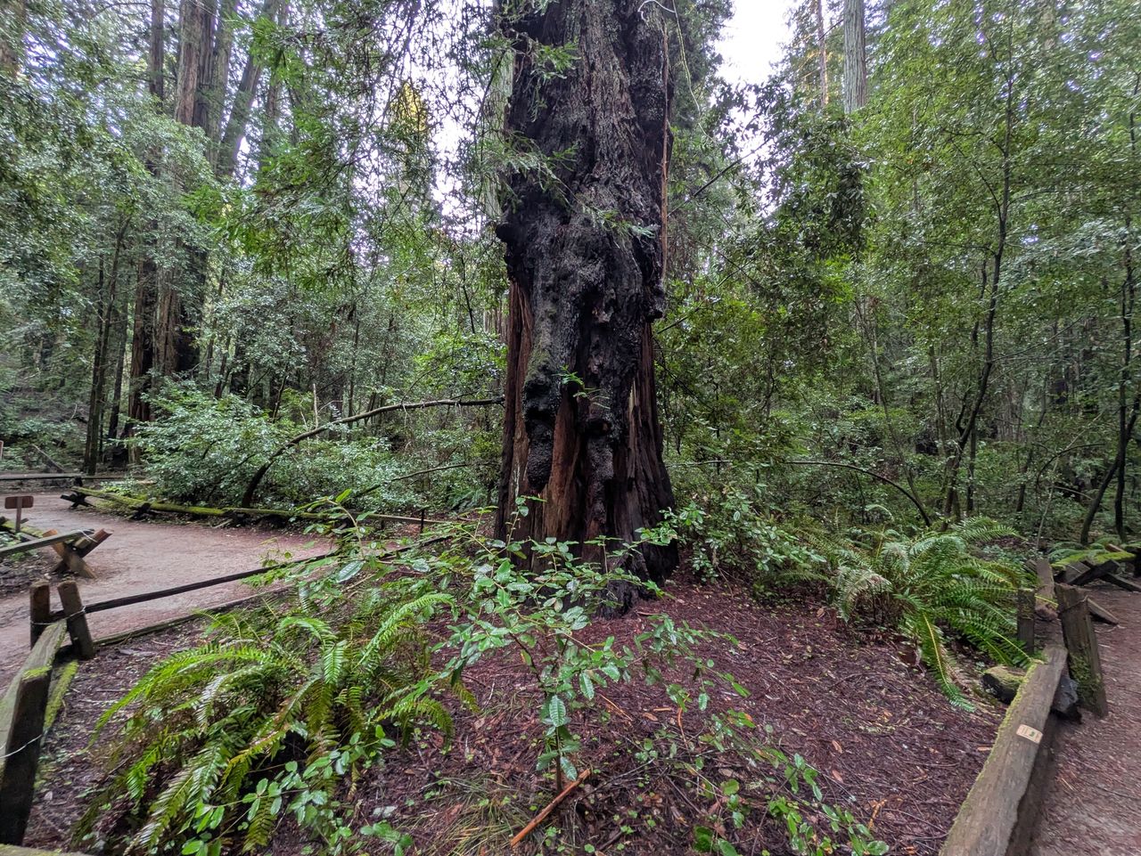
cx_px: 570
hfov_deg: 102.0
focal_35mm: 14
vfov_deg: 85.7
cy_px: 428
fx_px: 462
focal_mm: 1.83
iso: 102
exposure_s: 1/40
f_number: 2.2
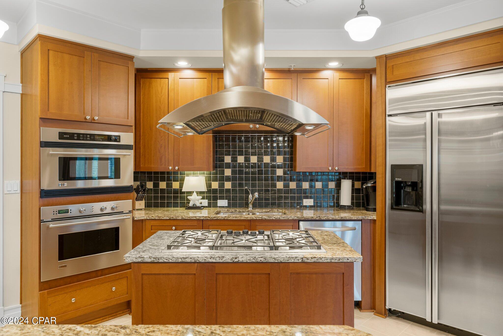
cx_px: 252
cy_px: 168
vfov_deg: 55.1
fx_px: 321
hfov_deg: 76.1
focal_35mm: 23
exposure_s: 1/2
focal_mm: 23
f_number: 8
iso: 400
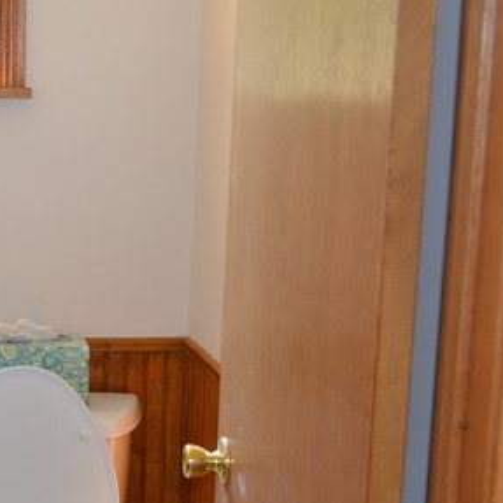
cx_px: 49
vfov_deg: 23.3
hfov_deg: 22.8
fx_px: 1217
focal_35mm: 74
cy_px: 315
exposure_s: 1/60
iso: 640
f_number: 4
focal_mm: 26
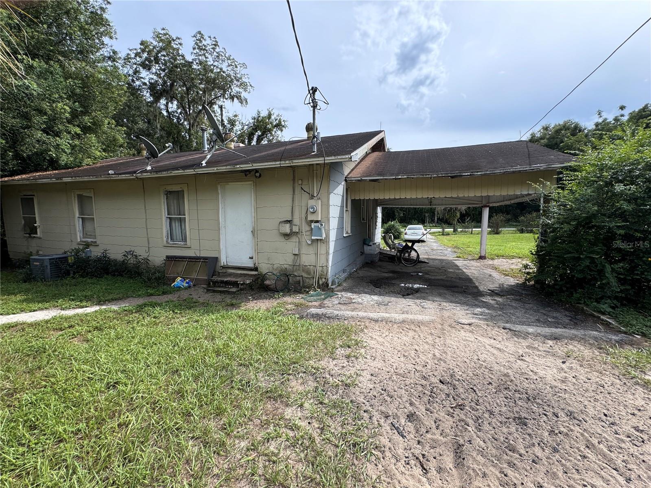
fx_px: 263
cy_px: 244
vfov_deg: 85.7
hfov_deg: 102.1
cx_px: 326
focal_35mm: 14
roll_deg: +0.7
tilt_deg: -5.5
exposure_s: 1/849
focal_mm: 2.22
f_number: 2.2
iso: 50
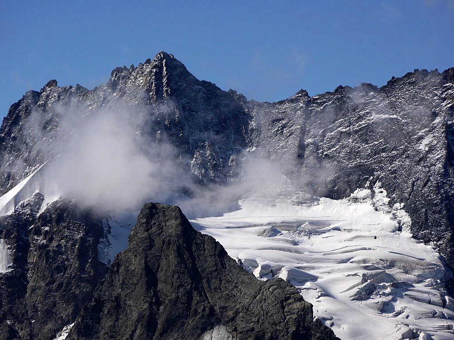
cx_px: 227
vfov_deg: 6.8
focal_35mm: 219
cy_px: 170
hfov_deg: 9.0
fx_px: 2872
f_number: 8
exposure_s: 1/1000
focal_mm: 109
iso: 100
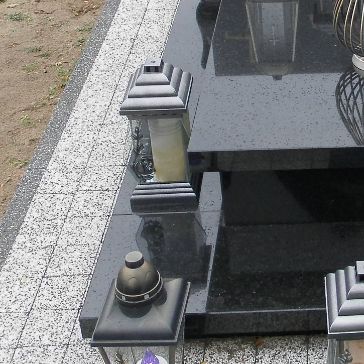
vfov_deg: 21.7
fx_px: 928
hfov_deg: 21.3
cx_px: 373
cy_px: 42
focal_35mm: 78
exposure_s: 1/30
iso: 80
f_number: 3.1
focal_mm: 4.5
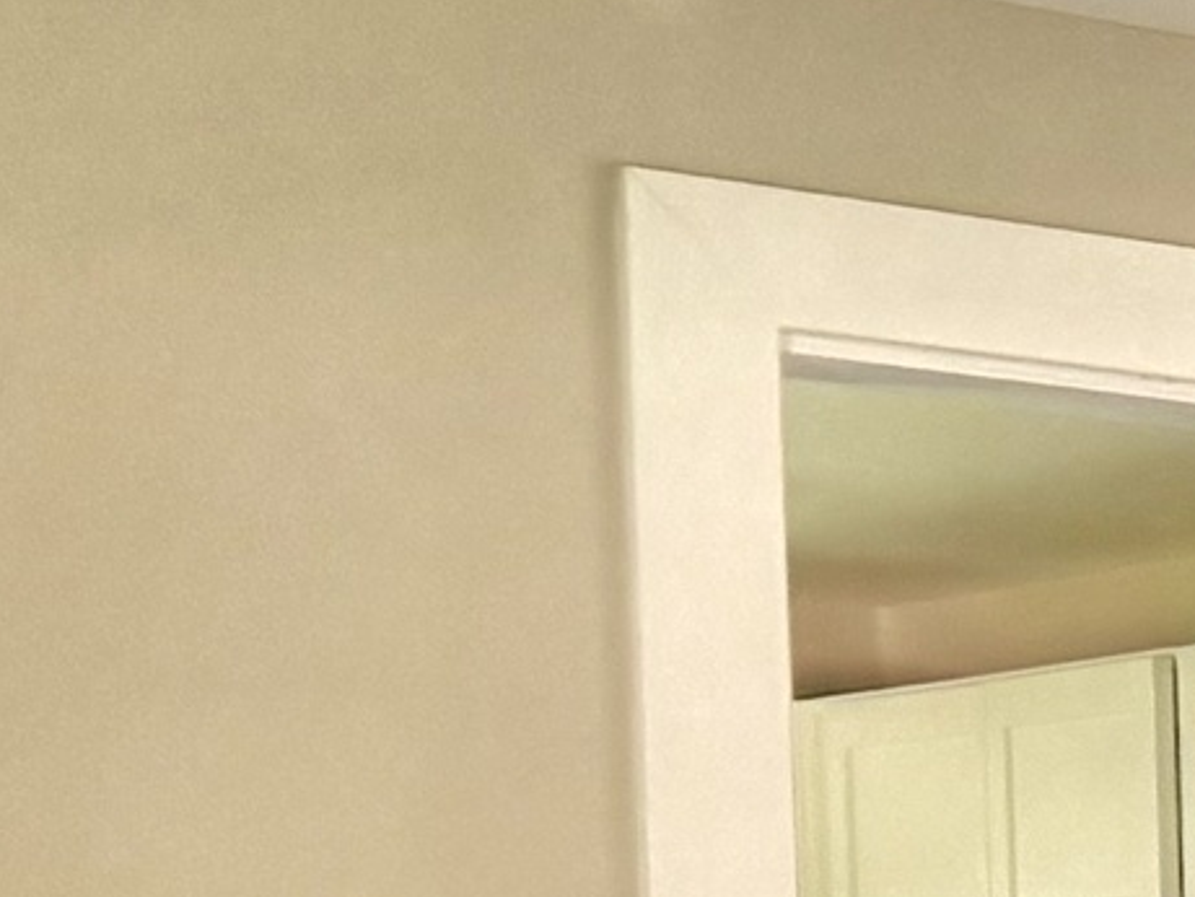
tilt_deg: -4.4
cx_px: 3888
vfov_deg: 8.7
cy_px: 1848
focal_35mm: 160
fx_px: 5525
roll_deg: -2.6
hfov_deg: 9.1
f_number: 1.78
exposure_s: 1/121
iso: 200
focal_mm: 6.76
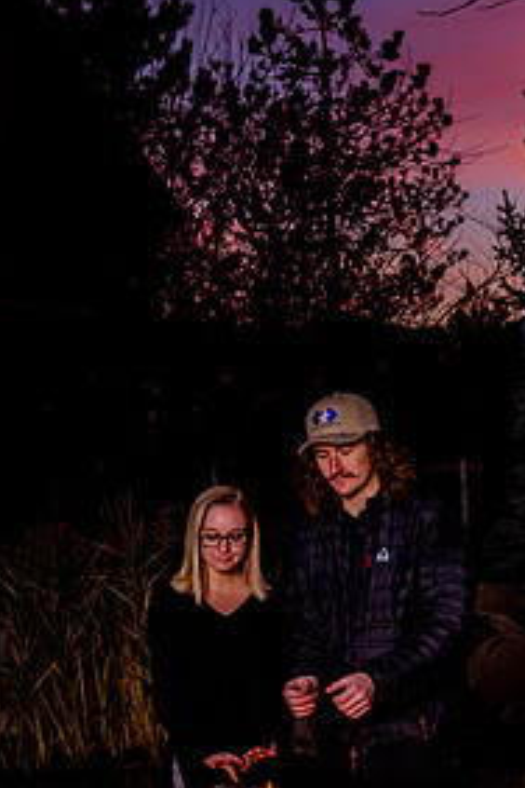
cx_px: 343
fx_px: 1815
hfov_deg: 16.4
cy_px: 458
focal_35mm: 83
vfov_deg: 24.4
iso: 800
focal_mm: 52
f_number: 7.1
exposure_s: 1/160
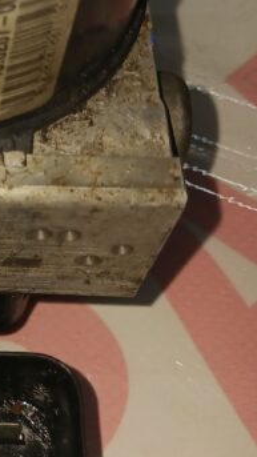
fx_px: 969
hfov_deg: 13.6
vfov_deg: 26.3
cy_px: 131
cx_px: -193
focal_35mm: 80
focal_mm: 4
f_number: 1.8
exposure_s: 1/50
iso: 40
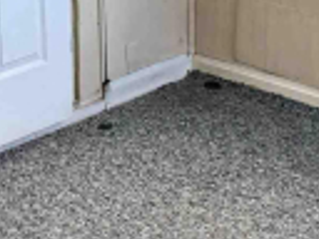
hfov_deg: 15.7
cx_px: 93
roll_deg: +1.2
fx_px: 1152
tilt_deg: -19.5
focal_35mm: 125
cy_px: 67
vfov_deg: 11.8
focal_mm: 6.76
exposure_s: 1/120
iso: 320
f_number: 1.78
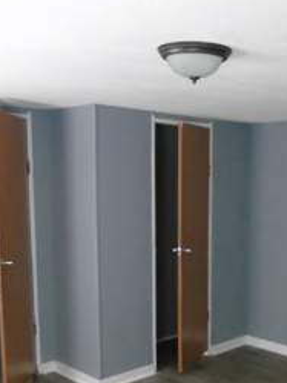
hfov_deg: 29.3
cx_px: 244
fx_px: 532
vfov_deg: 39.2
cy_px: 257
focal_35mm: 48
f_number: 3.4
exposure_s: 1/40
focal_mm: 4.4
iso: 800
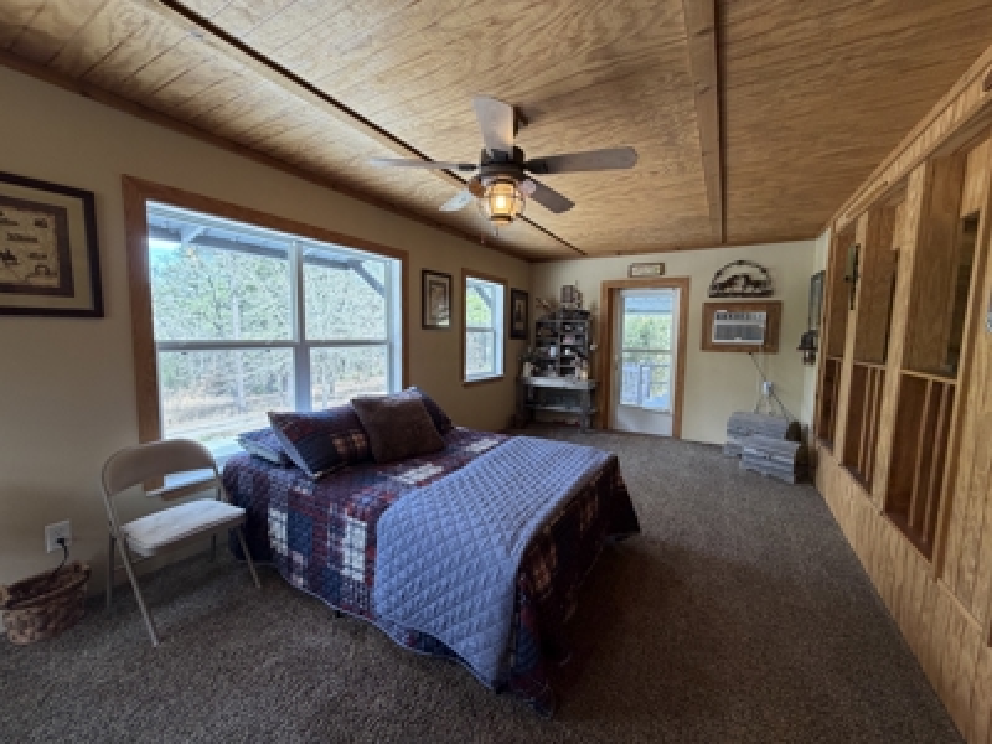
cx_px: 496
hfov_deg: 102.1
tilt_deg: -5.2
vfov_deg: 85.7
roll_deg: -1.1
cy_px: 372
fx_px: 401
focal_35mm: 14
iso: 200
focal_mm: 2.22
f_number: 2.2
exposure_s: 1/121
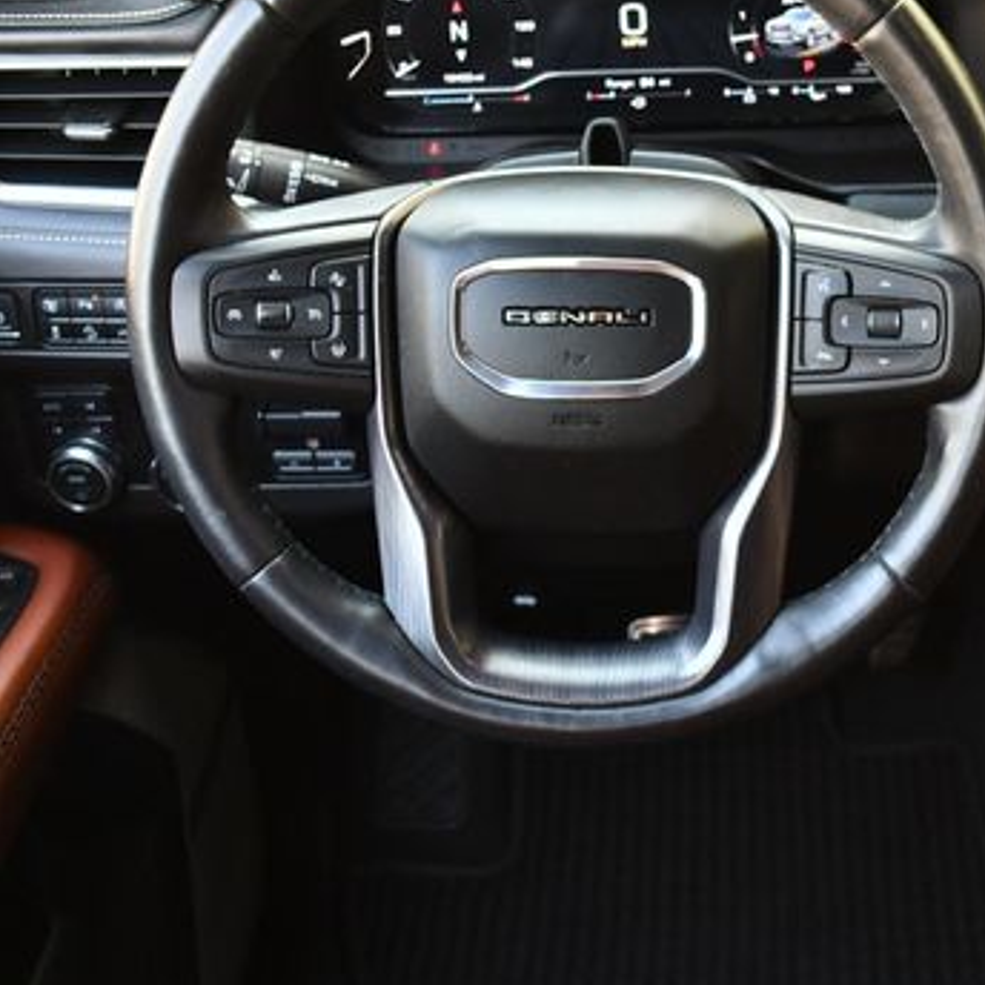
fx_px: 1835
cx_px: 868
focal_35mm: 57
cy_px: 395
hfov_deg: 29.0
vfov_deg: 30.0
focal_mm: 18
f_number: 3.5
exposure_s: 1/200
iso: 800
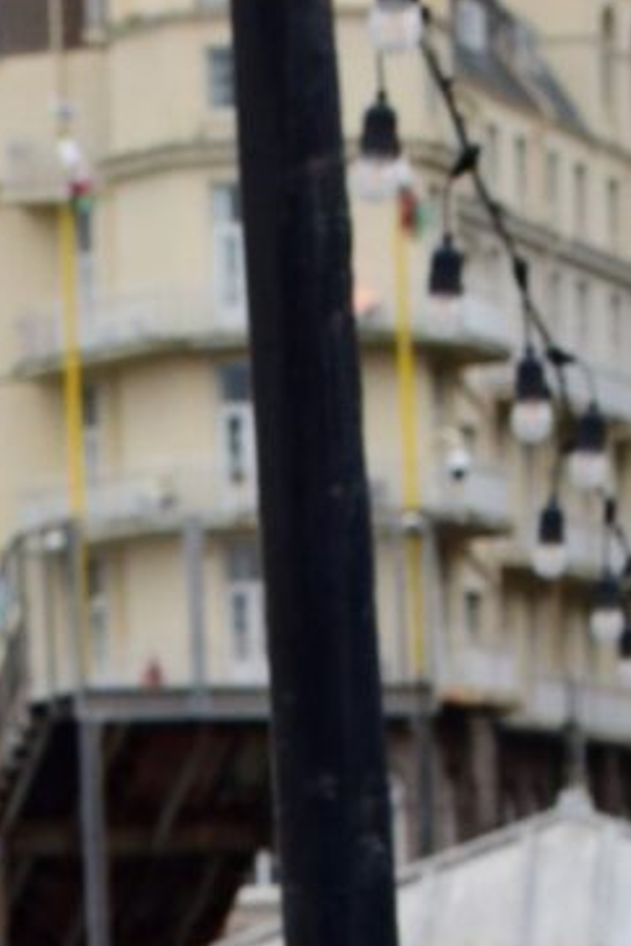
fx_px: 8202
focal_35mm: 312
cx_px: 172
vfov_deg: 6.2
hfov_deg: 4.4
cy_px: 2656
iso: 400
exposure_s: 1/200
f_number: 10
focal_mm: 35
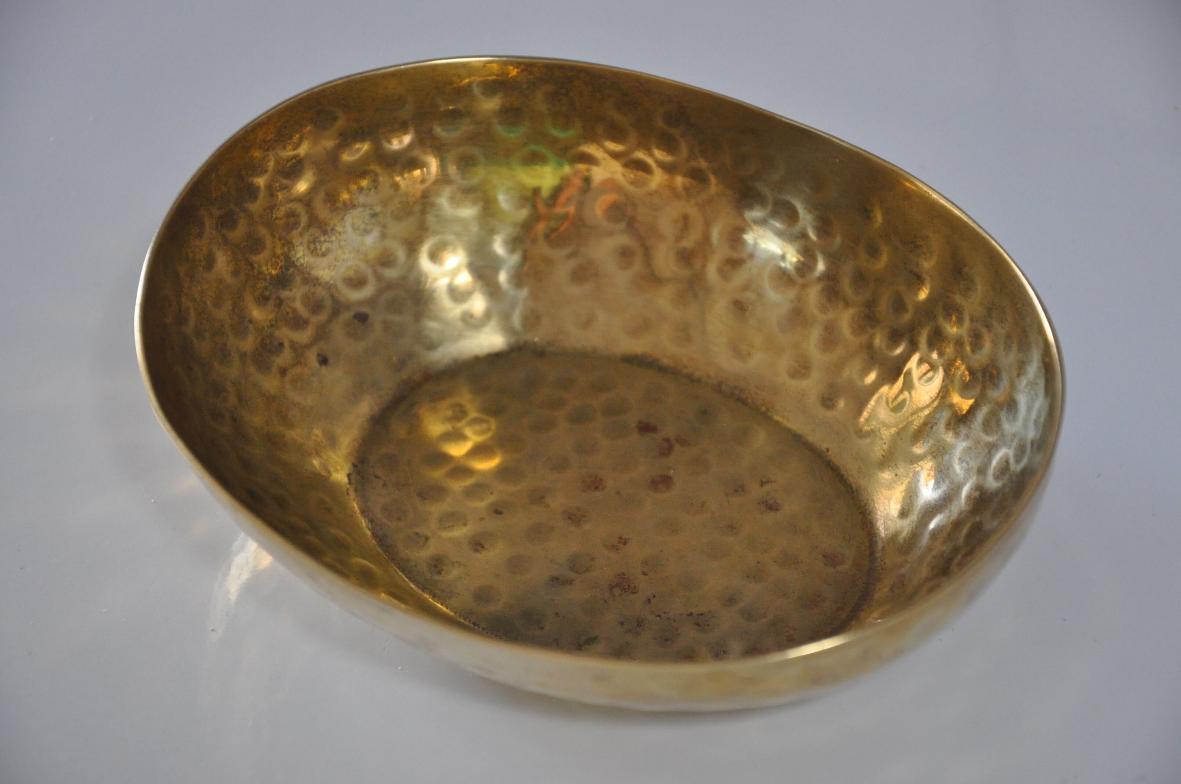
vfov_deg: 10.7
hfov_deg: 16.1
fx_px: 4178
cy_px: 392
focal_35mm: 128
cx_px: 590
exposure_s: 1/60
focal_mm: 85
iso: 1600
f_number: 5.6
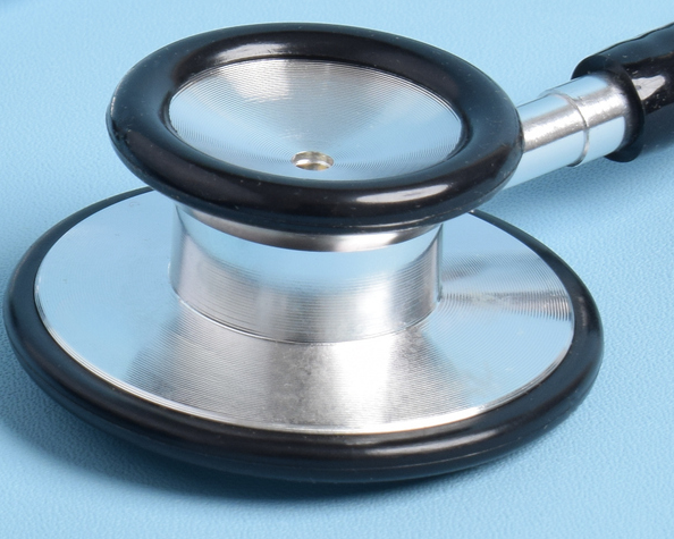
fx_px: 5518
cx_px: -263
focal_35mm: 277
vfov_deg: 5.6
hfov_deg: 6.9
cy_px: -10
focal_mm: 55
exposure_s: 1/100
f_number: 20
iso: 250
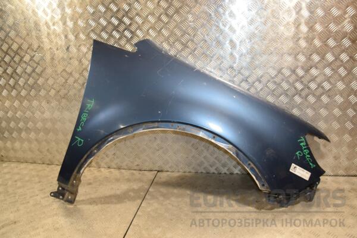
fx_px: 268
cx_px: 178
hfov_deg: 67.4
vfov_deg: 47.9
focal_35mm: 27
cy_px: 119
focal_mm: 18
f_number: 5
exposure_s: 1/160
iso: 800
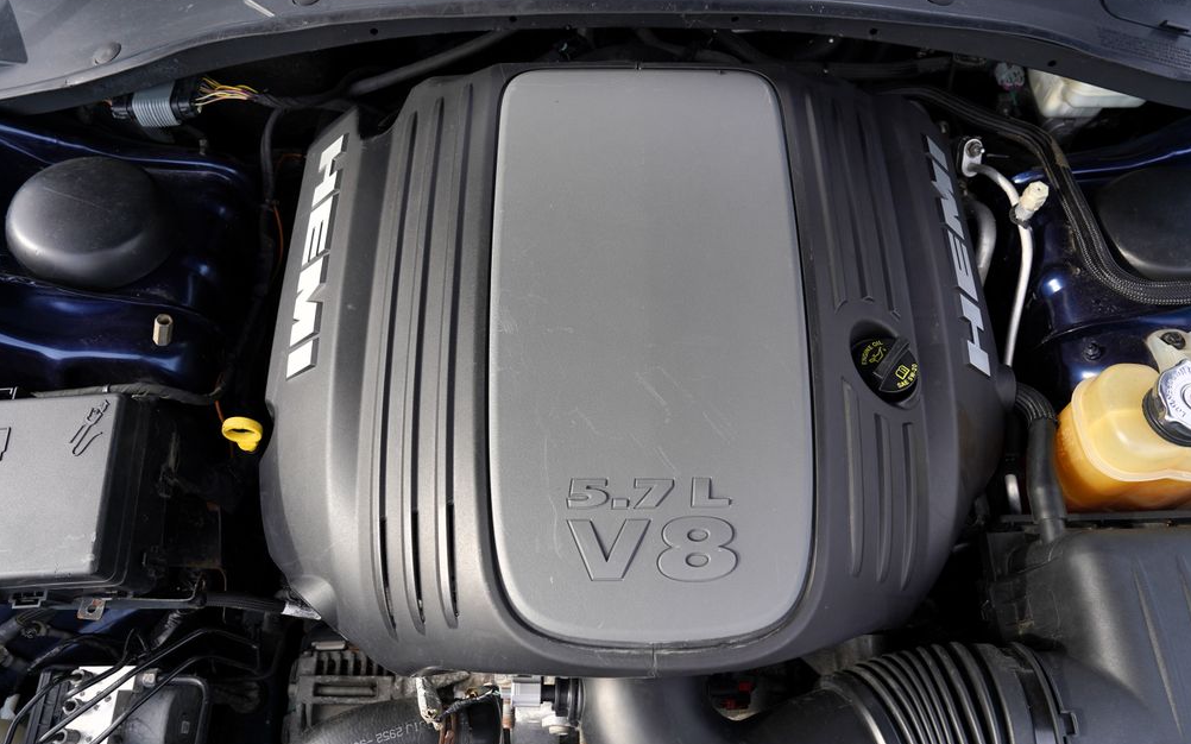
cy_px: 388
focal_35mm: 25
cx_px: 606
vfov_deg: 49.3
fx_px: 811
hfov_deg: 72.5
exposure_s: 1/125
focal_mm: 24
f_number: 5.6
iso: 100
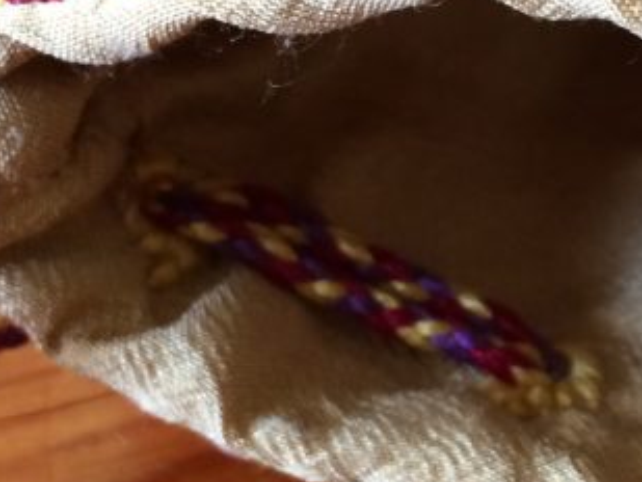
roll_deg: -5.3
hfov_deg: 19.6
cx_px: 688
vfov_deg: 15.4
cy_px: 249
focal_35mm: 96
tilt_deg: -43.6
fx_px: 1781
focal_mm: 4.15
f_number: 2.2
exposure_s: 1/30
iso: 100
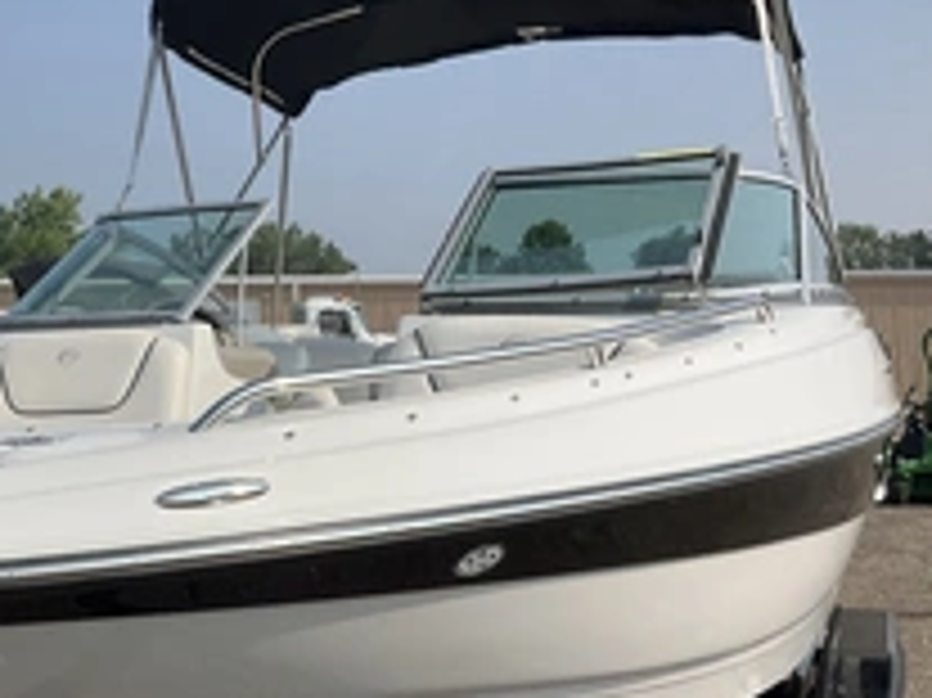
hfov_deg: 33.7
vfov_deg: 25.7
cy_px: 536
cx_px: 243
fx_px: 1507
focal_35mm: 56
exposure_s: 1/2667
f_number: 1.8
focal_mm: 3
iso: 25
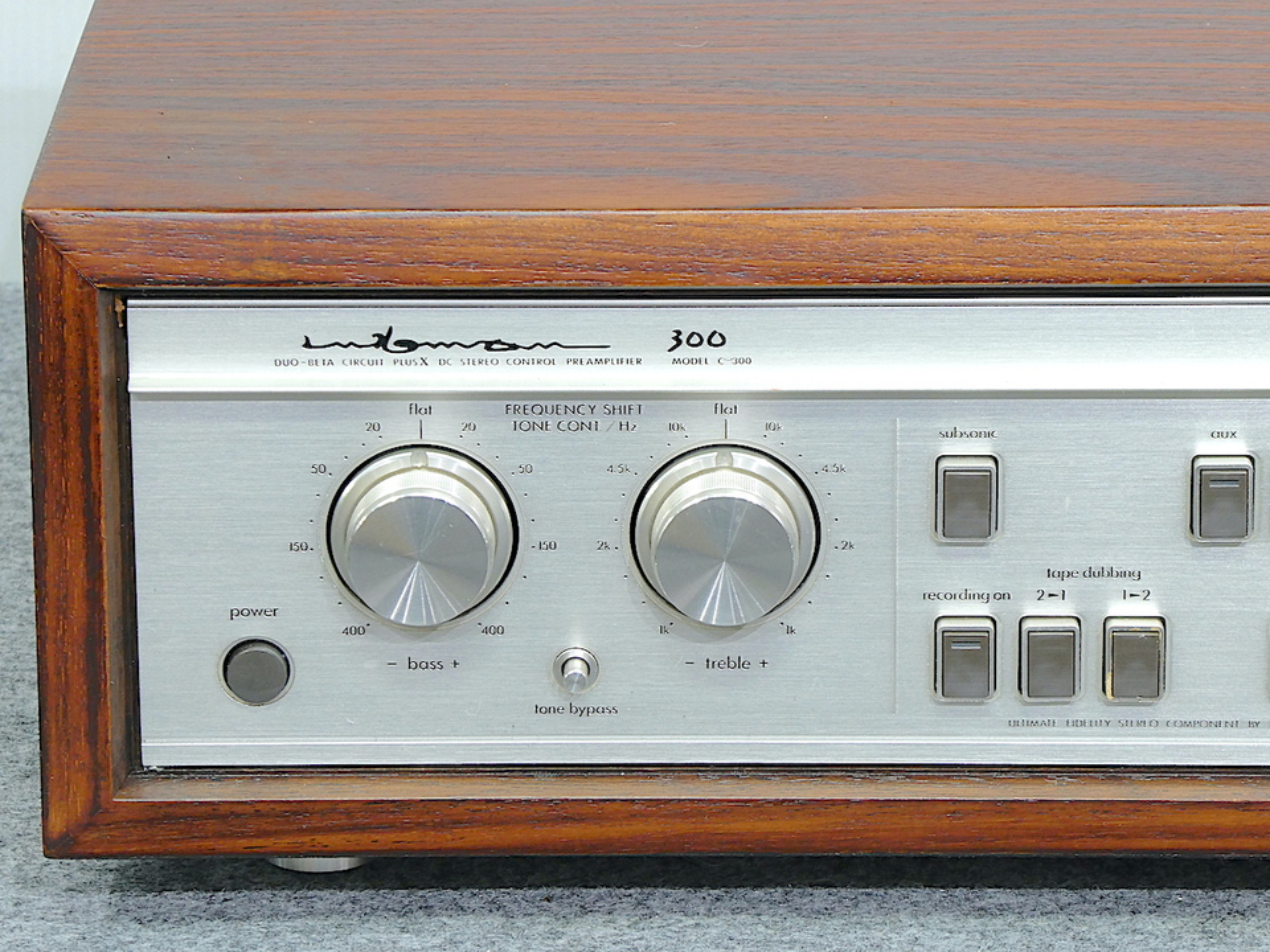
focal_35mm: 160
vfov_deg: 9.3
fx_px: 5870
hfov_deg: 12.3
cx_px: 635
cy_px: 476
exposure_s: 1/4
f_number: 5.5
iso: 200
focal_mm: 28.7
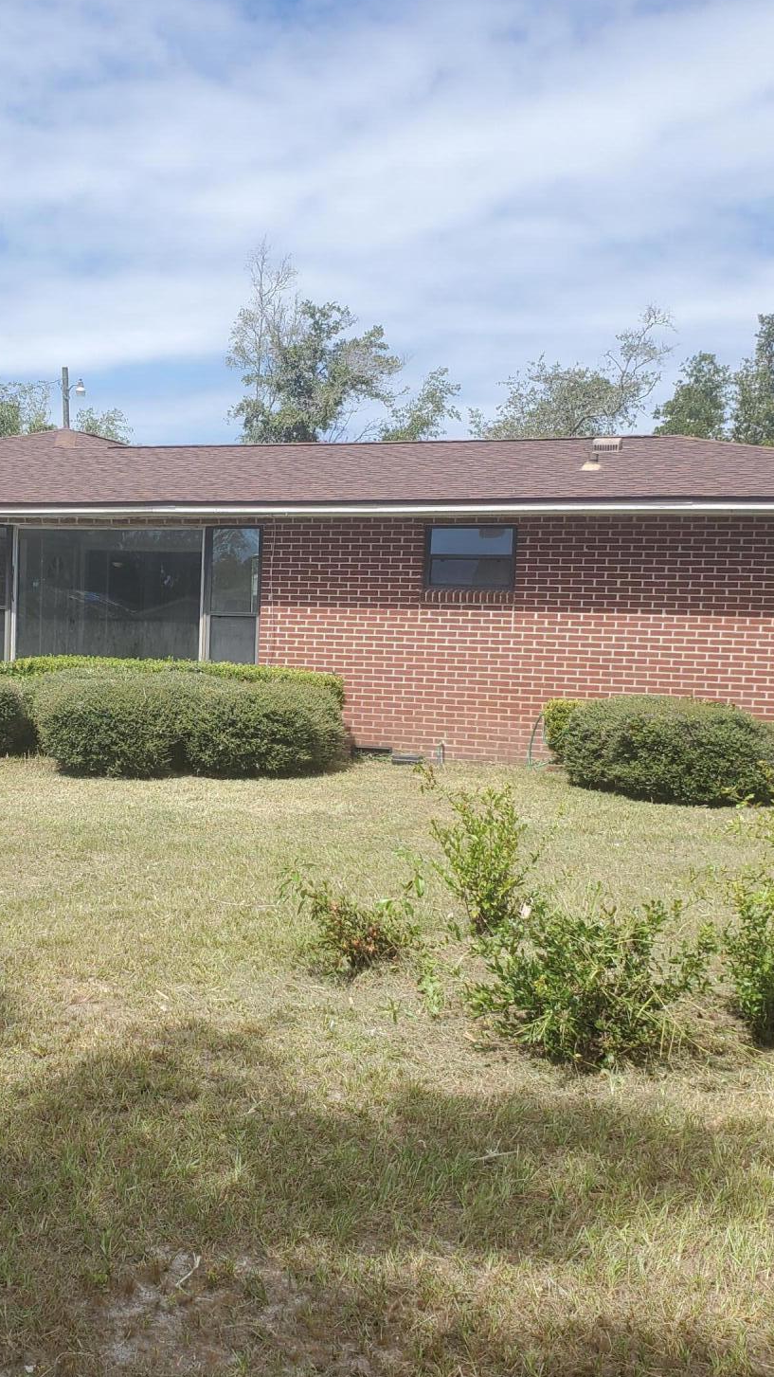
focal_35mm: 39
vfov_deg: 51.6
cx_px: 137
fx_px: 1423
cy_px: 697
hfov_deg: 29.6
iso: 50
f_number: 2.4
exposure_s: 1/1041
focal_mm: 4.3
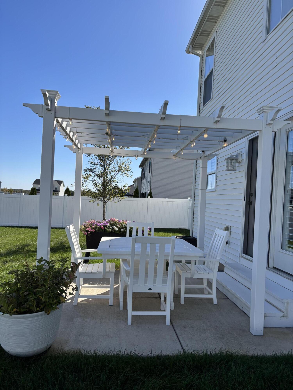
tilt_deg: -0.8
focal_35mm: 26
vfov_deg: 67.3
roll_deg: -3.7
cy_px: 195
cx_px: 146
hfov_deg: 53.1
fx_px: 293
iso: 50
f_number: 1.6
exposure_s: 1/3106
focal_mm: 5.96
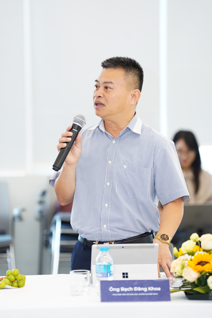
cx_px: 106
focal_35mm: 153
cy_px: 159
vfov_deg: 13.4
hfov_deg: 9.0
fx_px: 1354
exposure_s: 1/160
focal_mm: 153
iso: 2000
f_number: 2.8
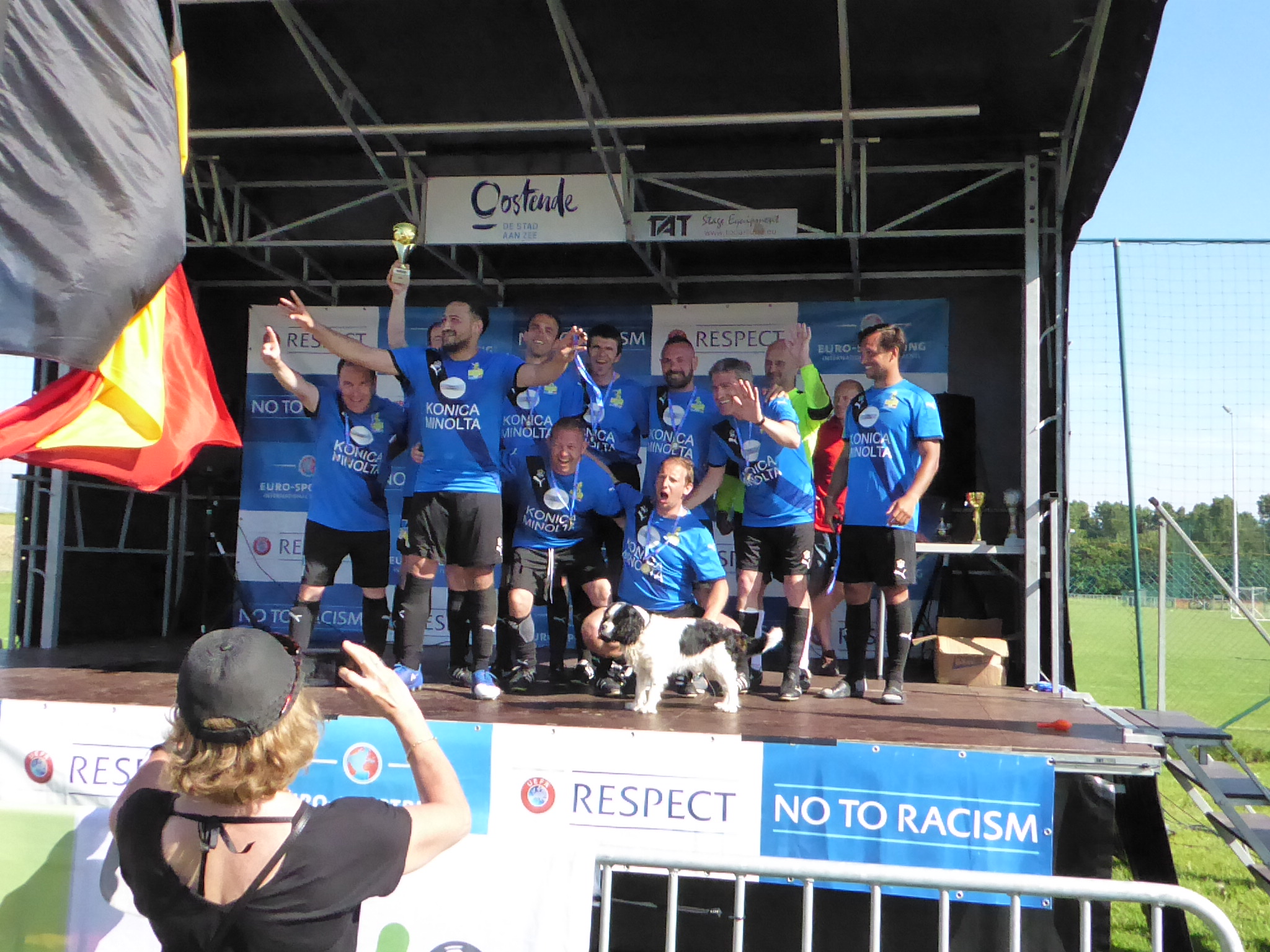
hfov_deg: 52.6
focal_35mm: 35
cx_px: 635
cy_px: 476
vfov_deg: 40.7
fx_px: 1284
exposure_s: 1/2000
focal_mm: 6.3
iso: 2500
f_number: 6.3
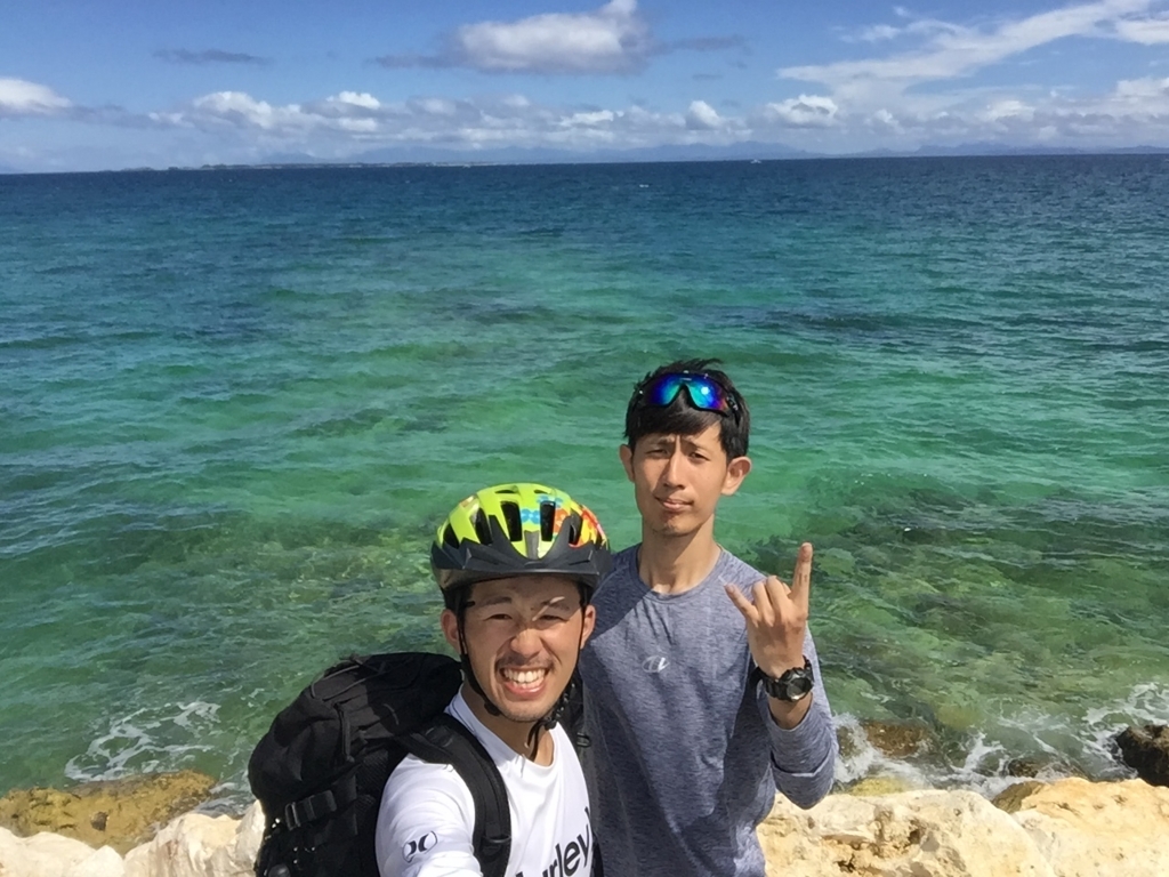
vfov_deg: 45.4
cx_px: 584
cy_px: 438
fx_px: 1047
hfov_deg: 58.4
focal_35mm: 31
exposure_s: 1/2151
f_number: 2.2
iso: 32
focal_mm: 2.65
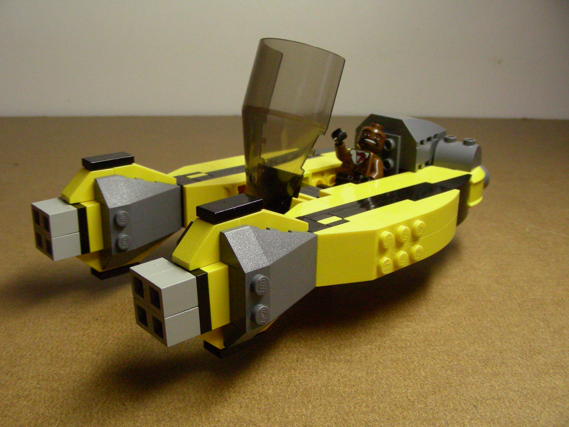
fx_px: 625
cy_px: 214
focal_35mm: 38
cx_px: 284
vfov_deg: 37.7
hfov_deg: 49.0
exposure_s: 1/55.6
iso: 400
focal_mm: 6.3
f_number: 3.5
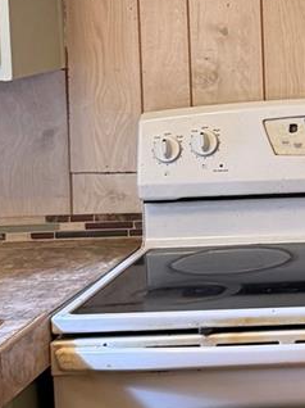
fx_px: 1365
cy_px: 63
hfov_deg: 12.1
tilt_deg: -3.3
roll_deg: +1.4
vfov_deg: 16.8
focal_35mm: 116
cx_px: 484
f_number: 1.78
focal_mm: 6.76
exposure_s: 1/60
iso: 250
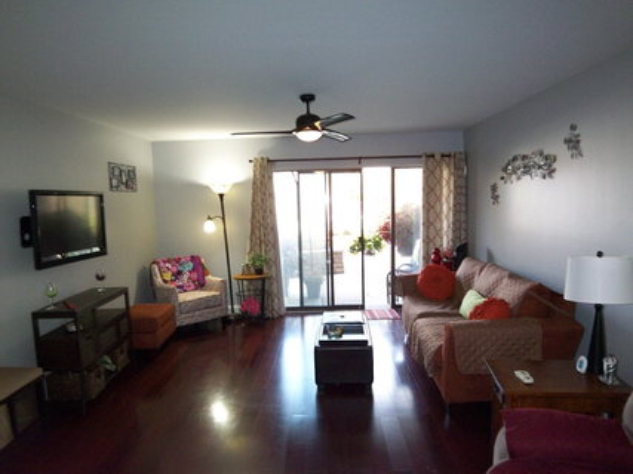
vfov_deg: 58.9
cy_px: 237
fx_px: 420
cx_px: 316
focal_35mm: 23
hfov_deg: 73.9
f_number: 2.8
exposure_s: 1/30
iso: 160
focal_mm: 3.8
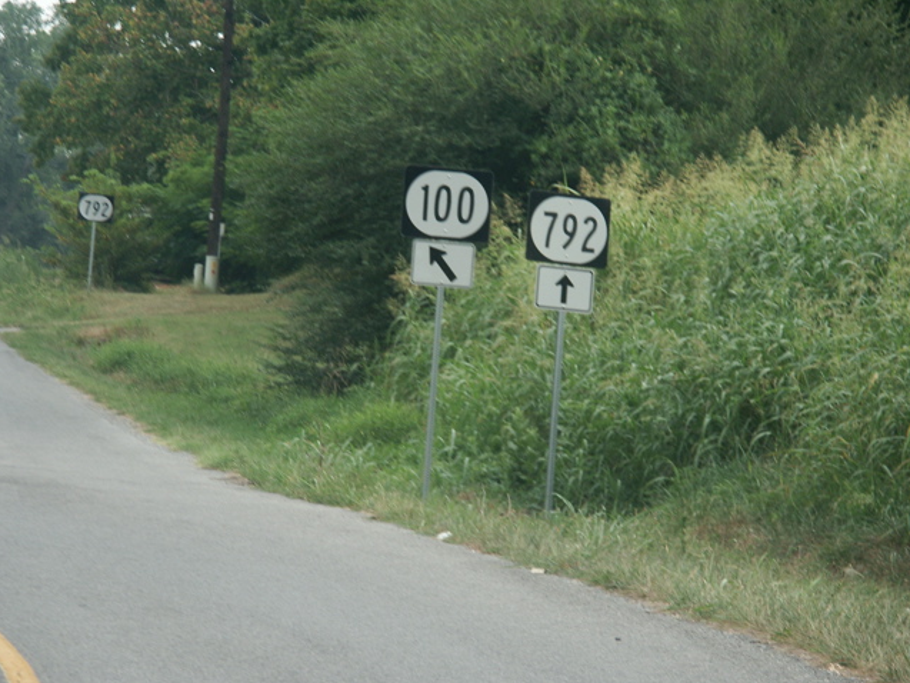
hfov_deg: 9.9
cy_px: 342
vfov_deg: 7.4
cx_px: 454
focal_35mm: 200
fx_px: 5259
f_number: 3.5
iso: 100
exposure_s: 1/250
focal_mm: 50.48
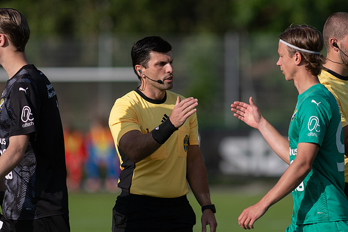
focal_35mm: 450
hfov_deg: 4.6
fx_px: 4351
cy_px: 116
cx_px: 174
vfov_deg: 3.1
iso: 100
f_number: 3.2
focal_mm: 300
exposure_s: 1/1600
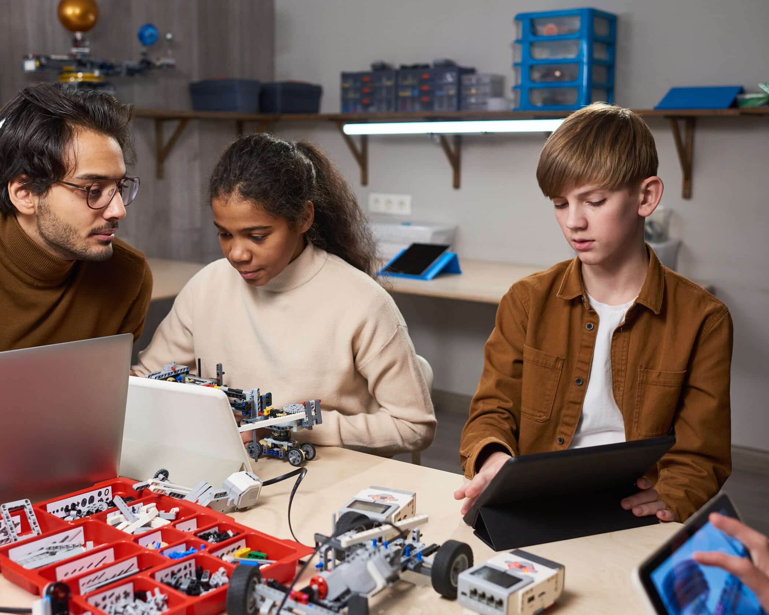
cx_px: 340
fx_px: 910
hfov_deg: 45.7
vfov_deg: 37.3
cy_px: 303
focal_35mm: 40
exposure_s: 1/200
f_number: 3.2
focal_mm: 35
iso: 640
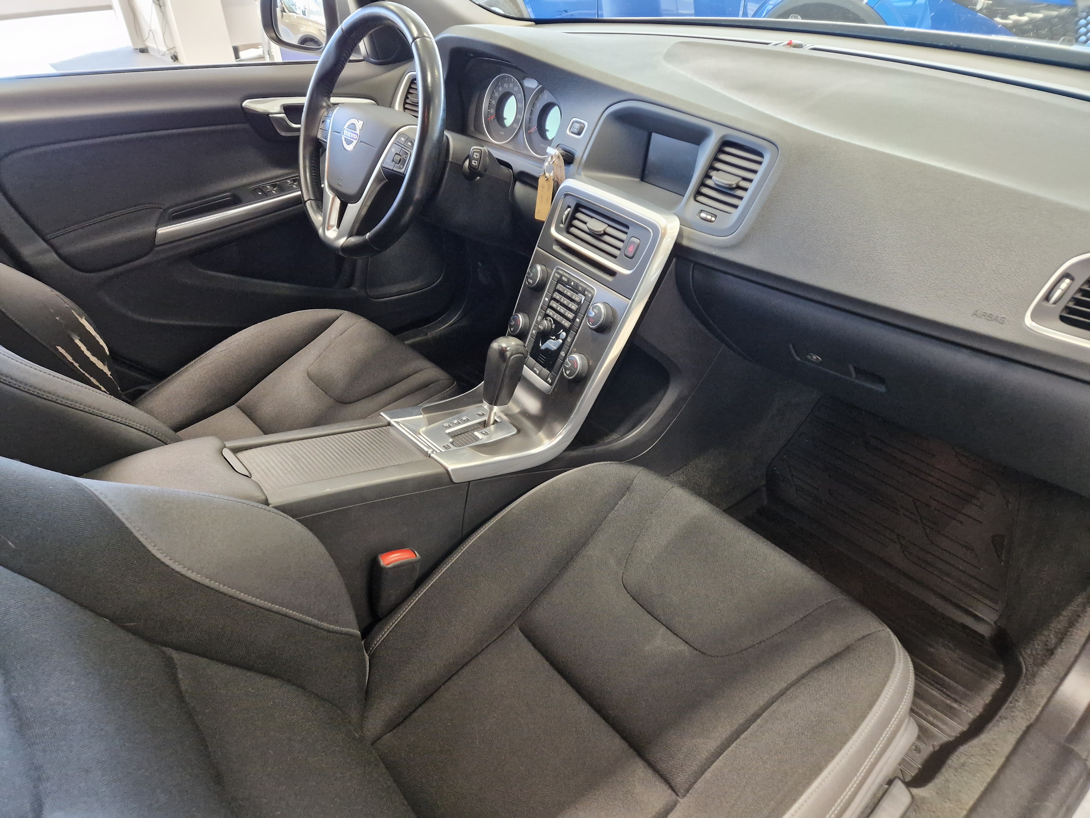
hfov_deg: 73.9
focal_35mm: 23
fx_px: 724
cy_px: 409
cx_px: 545
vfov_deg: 58.9
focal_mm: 5.4
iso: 640
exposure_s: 1/100
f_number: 1.8
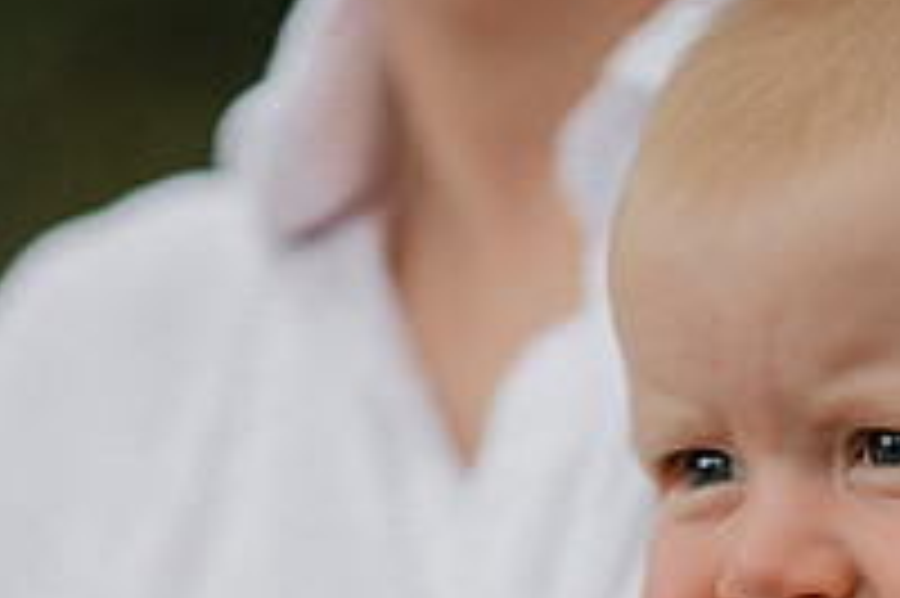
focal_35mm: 247
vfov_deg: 5.5
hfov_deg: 8.3
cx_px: 720
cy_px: 834
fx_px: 6170
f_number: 1.8
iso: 200
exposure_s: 1/1250
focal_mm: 85
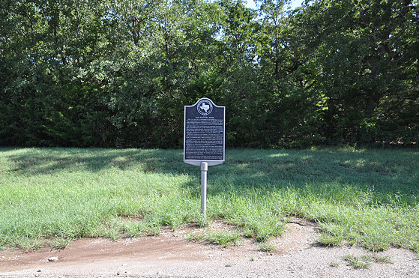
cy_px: 136
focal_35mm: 28
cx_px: 203
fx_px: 325
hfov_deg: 65.5
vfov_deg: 46.3
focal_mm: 18
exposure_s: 1/60
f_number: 8
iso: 200
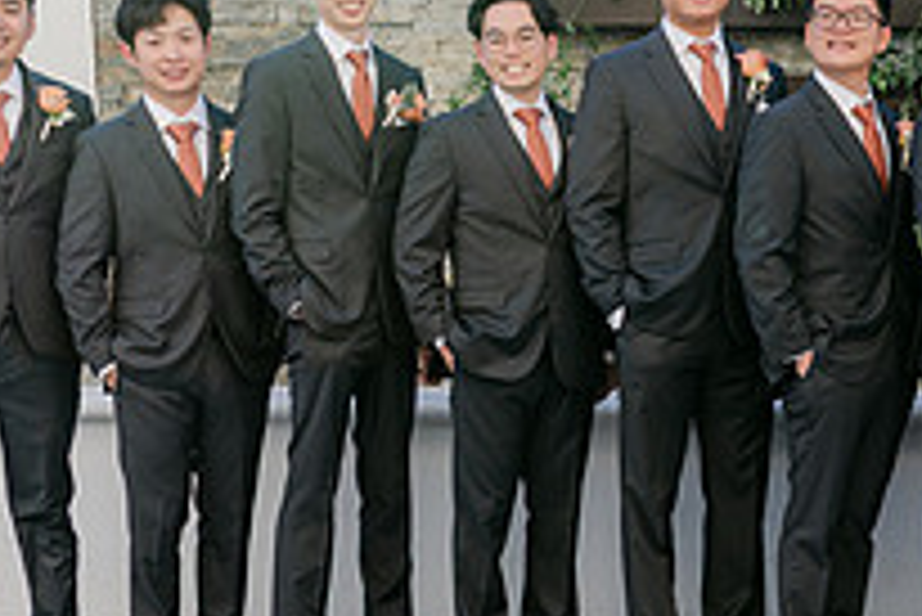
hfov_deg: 19.4
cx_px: 1052
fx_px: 2563
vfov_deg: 13.7
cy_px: 423
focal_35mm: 100
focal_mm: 35
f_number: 4
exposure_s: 1/640
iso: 100
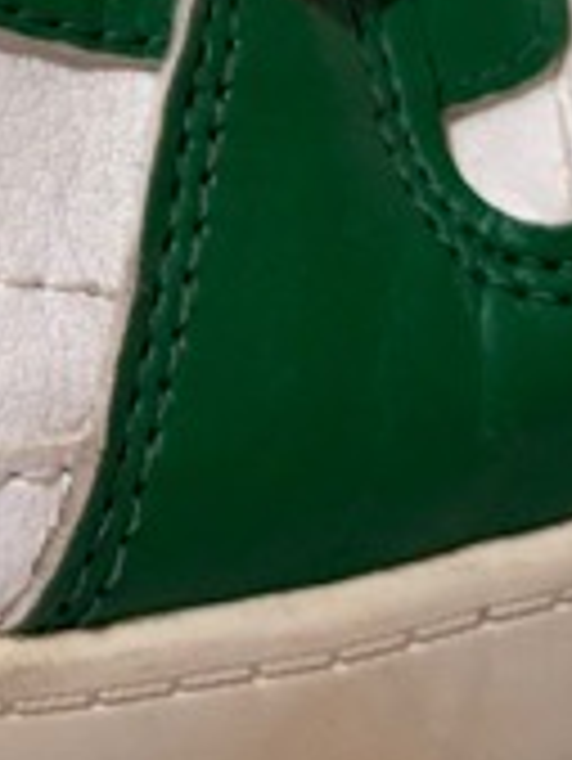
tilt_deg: -28.9
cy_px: -472
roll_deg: -2.6
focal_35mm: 154
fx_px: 3389
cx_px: -577
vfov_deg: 12.1
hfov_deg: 9.1
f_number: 1.6
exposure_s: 1/50
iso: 250
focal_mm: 5.96
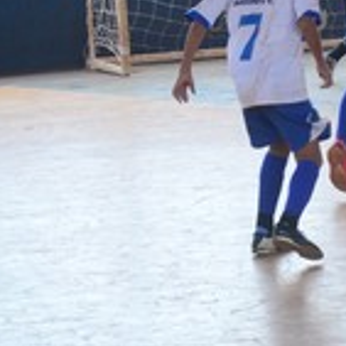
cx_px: 528
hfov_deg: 4.5
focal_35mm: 387
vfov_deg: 4.5
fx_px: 4380
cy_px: -15
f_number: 5.6
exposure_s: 1/500
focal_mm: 95
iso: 800
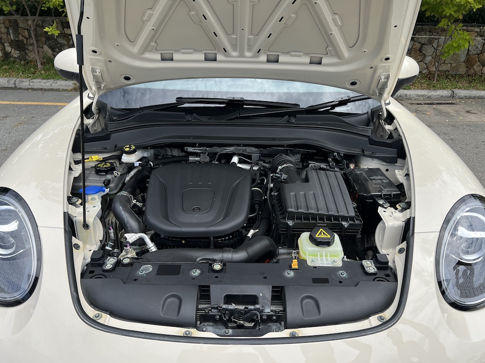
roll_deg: -0.6
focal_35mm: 26
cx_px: 242
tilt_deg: -30.5
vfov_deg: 53.1
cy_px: 182
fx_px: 364
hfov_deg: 67.3
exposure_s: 1/1934
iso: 50
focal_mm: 5.7
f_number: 1.5
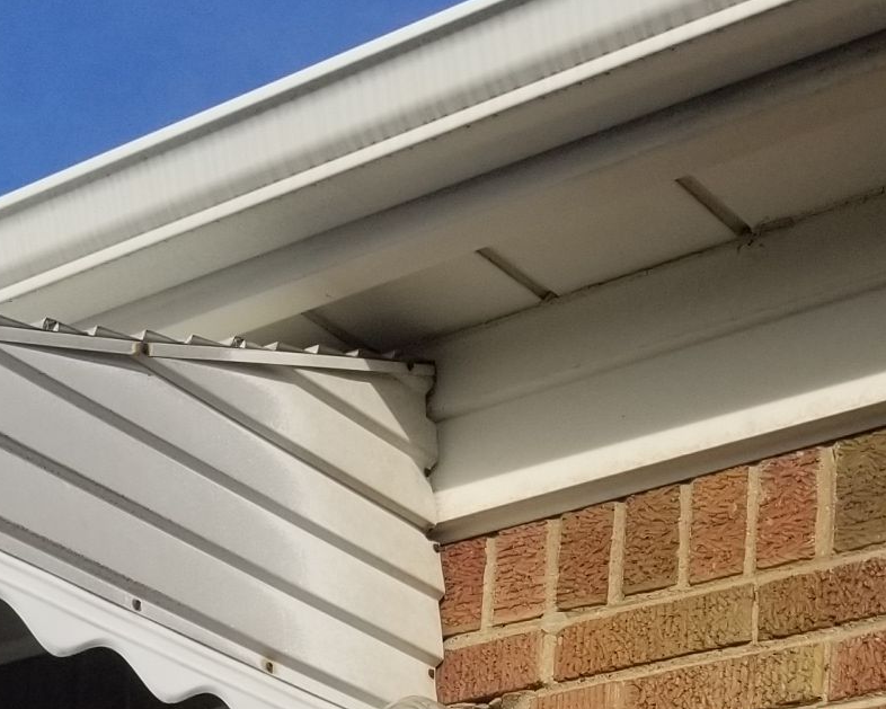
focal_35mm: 93
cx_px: -132
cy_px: 1260
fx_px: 2439
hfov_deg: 19.6
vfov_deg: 14.6
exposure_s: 1/2848
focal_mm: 4.25
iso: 50
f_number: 1.7
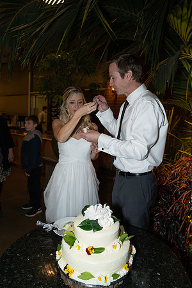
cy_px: 144
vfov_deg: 73.7
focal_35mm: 24
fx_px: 192
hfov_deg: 53.1
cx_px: 96
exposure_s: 1/125
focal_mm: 24
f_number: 3.5
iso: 1600
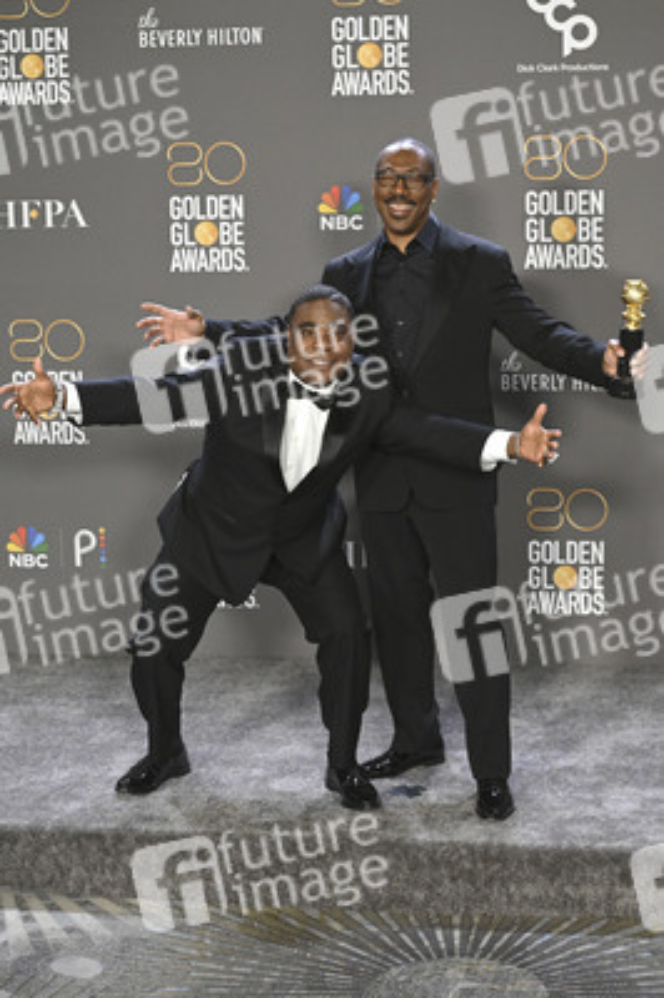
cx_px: 332
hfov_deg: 19.4
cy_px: 499
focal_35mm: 70
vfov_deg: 28.9
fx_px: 1940
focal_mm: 70
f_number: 5.6
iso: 6400
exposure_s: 1/500
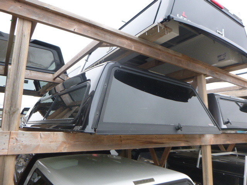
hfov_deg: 69.4
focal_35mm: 25
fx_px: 178
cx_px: 124
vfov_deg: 54.9
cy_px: 92
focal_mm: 4.5
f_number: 3.9
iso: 100
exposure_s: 1/100
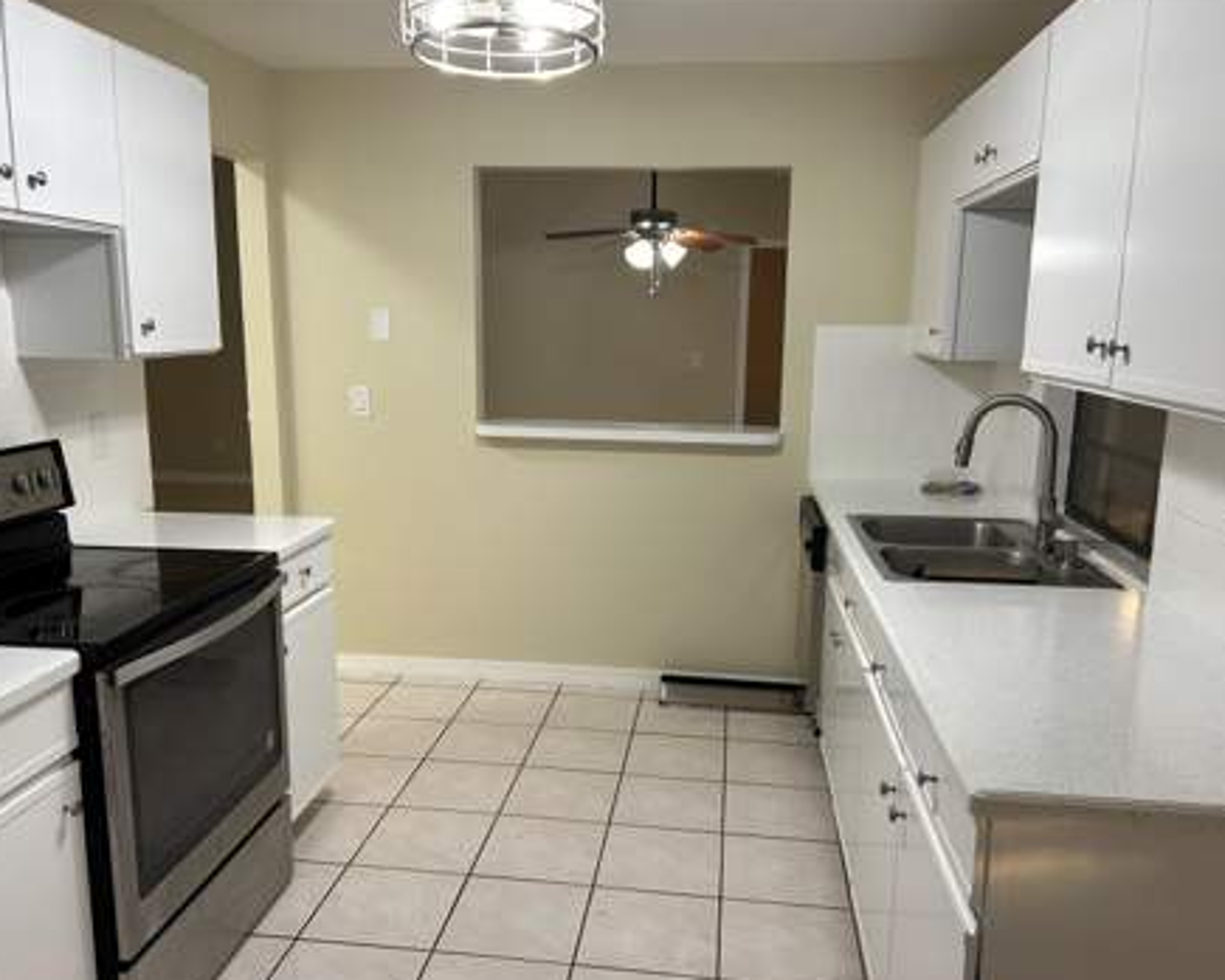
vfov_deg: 51.5
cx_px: 614
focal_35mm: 28
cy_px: 490
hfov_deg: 62.2
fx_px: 1015
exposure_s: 1/60
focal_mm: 5.7
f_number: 1.5
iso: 100
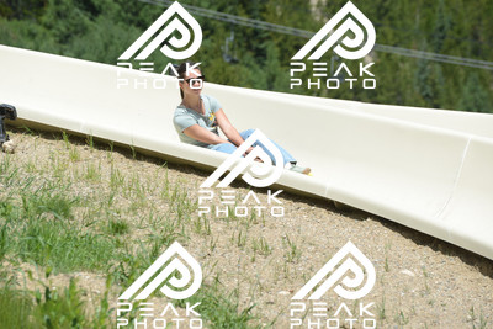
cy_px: 164
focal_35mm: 195
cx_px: 246
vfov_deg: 7.0
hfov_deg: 10.5
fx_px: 2671
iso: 400
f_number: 6.3
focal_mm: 195
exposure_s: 1/1250
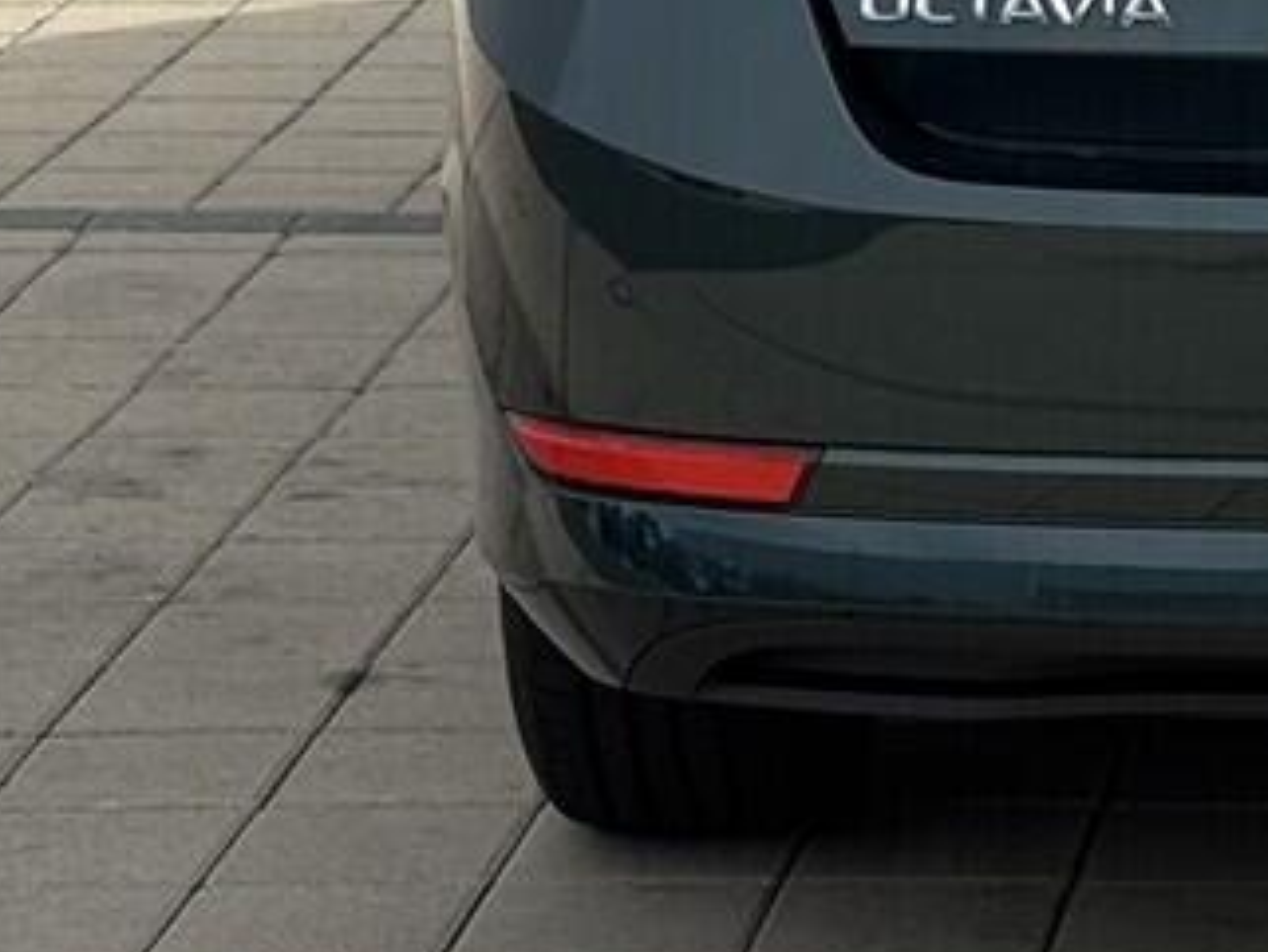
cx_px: 1770
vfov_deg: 6.8
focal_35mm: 215
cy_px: -336
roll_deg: +0.3
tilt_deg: -5.6
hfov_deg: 9.0
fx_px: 7878
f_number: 1.78
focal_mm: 6.76
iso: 64
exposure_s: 1/2611
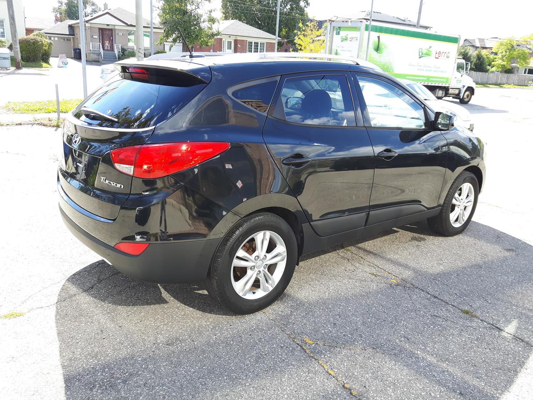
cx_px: 266
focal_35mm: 31
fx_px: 477
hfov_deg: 58.4
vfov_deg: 45.4
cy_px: 200
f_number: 1.9
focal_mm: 3.7
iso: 40
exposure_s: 1/199
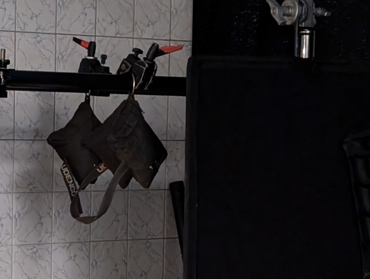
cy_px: 332
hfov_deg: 14.9
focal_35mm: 129
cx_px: -45
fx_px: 1381
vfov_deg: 11.3
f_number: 1.68
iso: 496
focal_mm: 6.9
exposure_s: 1/34.7
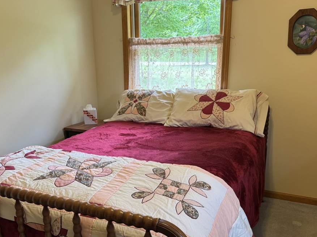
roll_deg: +1.6
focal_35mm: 35
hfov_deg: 52.4
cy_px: 143
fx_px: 320
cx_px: 133
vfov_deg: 40.5
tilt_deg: -17.7
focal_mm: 6.76
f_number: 1.78
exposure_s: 1/120
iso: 200
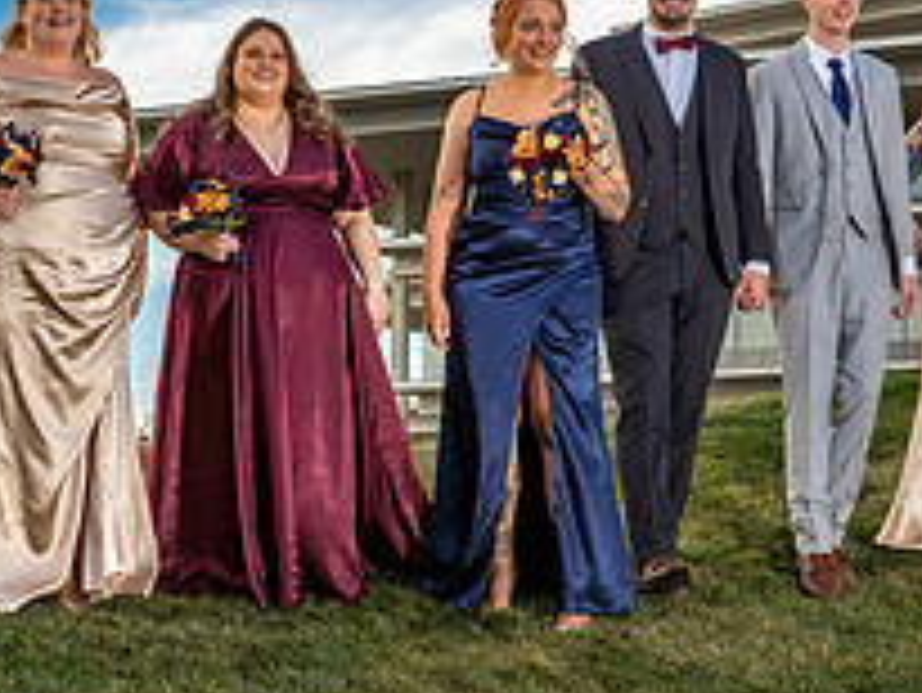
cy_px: 326
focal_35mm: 109
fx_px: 2905
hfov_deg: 18.0
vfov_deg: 13.6
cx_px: 625
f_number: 6.3
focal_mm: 40
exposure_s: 1/250
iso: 100
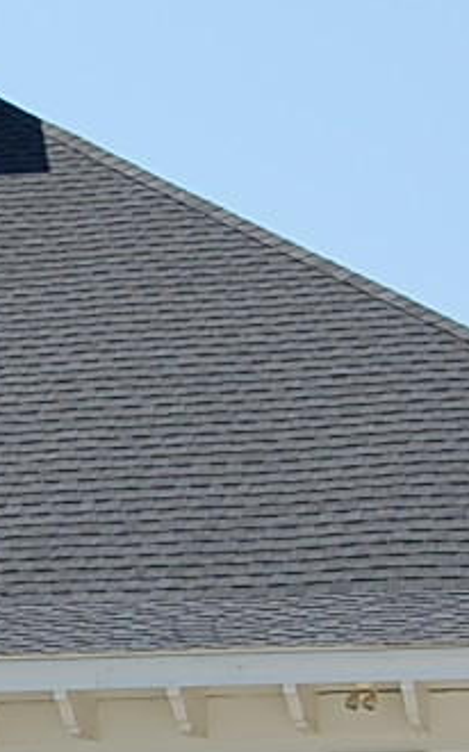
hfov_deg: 7.6
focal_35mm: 167
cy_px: 492
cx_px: -360
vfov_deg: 12.5
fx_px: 3418
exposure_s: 1/320
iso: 200
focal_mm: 24
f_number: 9
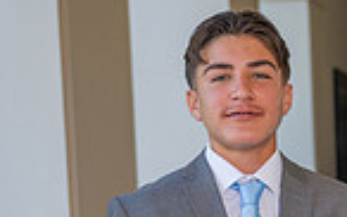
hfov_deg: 13.0
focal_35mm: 154
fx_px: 1455
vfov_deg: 8.3
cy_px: 335
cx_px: 478
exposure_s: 1/200
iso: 200
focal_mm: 38
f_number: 3.2
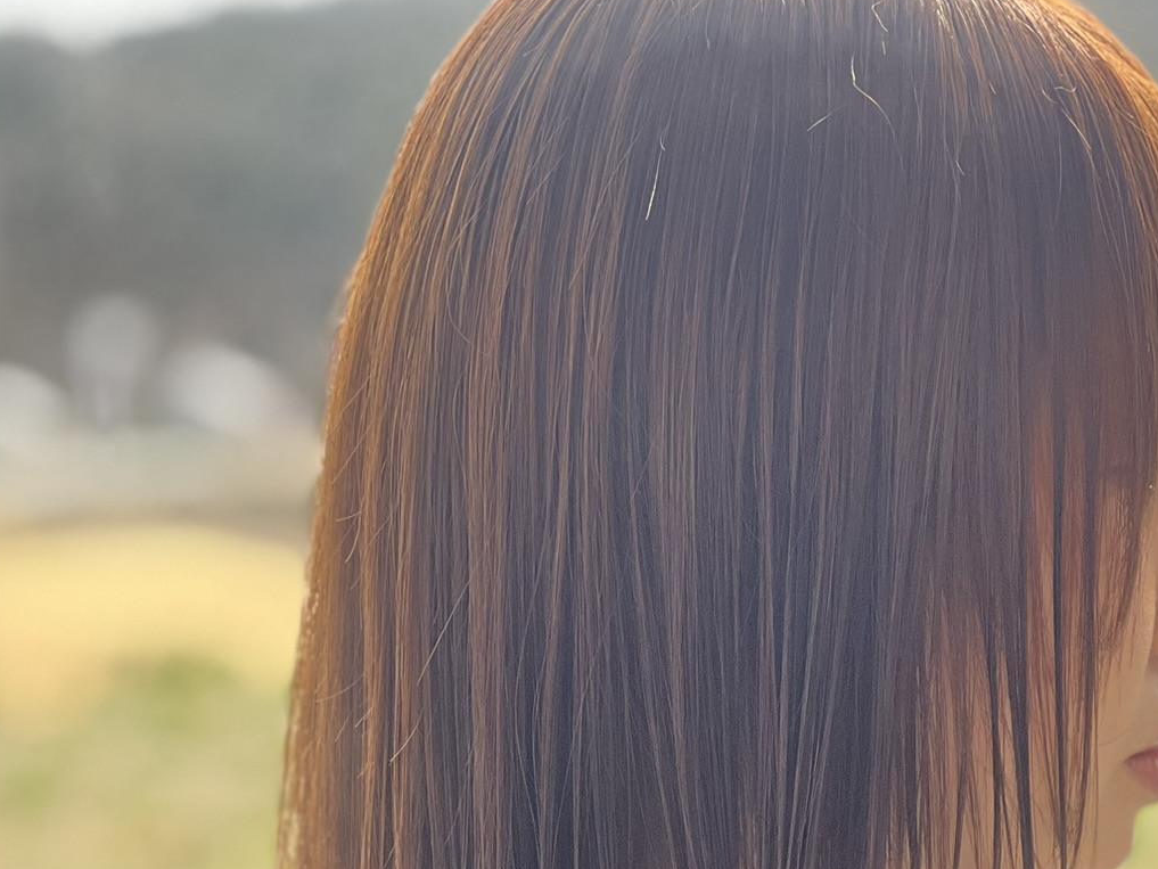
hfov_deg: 12.7
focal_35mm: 155
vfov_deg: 9.6
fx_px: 5186
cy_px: 662
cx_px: 807
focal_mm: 9
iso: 80
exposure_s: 1/121
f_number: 2.8
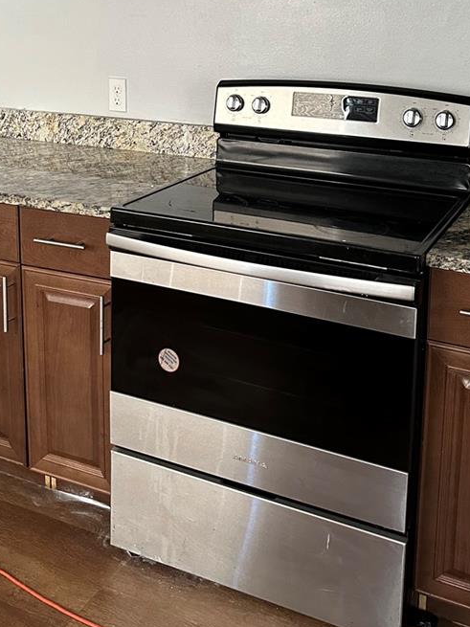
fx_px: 797
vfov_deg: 41.3
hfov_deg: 32.9
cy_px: 133
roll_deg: -0.8
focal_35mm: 44
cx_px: 240
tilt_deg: -9.8
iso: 500
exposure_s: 1/60
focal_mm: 6.86
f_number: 1.78
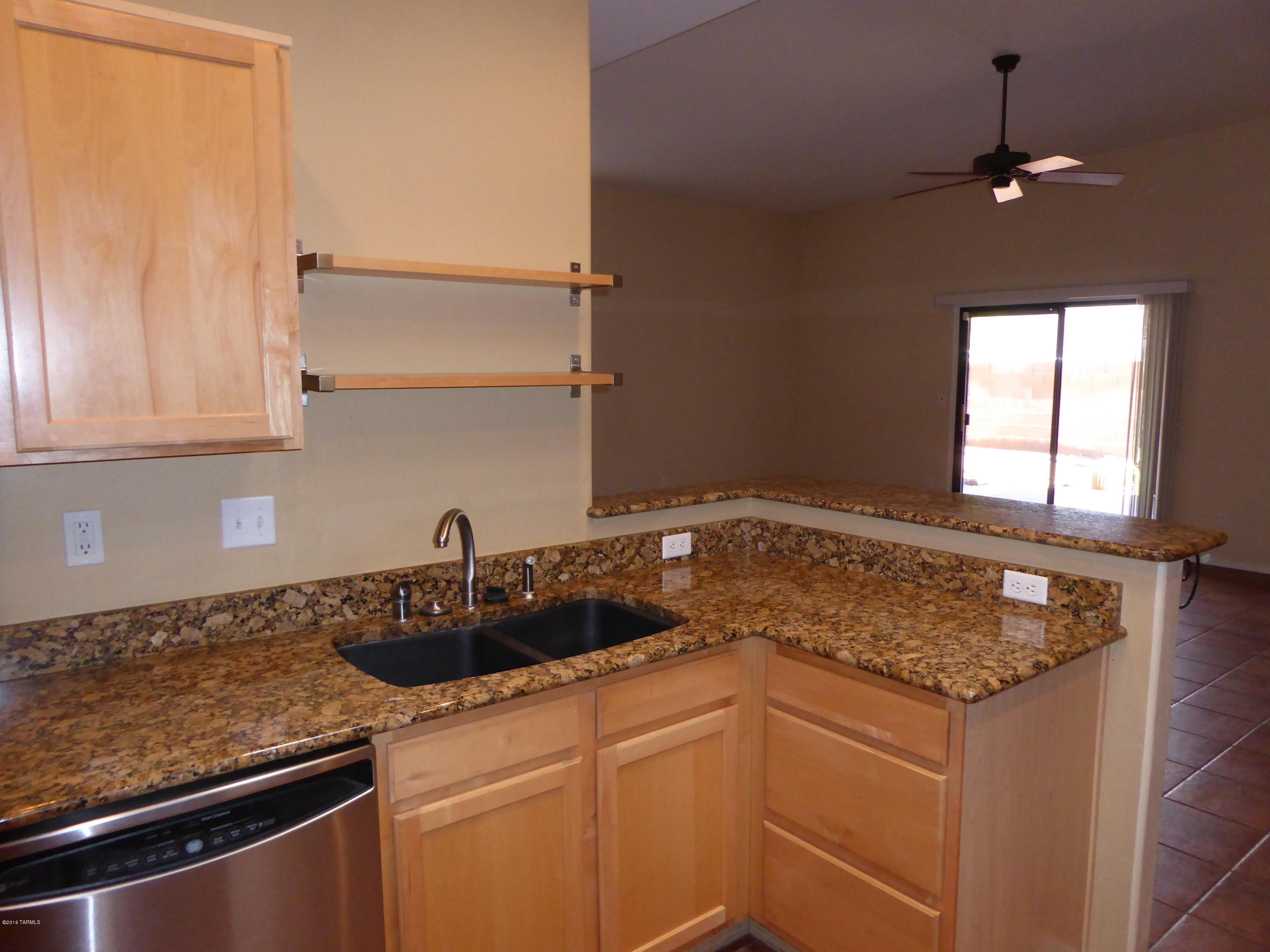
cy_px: 476
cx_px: 635
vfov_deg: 54.9
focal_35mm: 25
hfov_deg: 69.4
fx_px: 917
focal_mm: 4.3
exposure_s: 1/60
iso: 500
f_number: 3.3
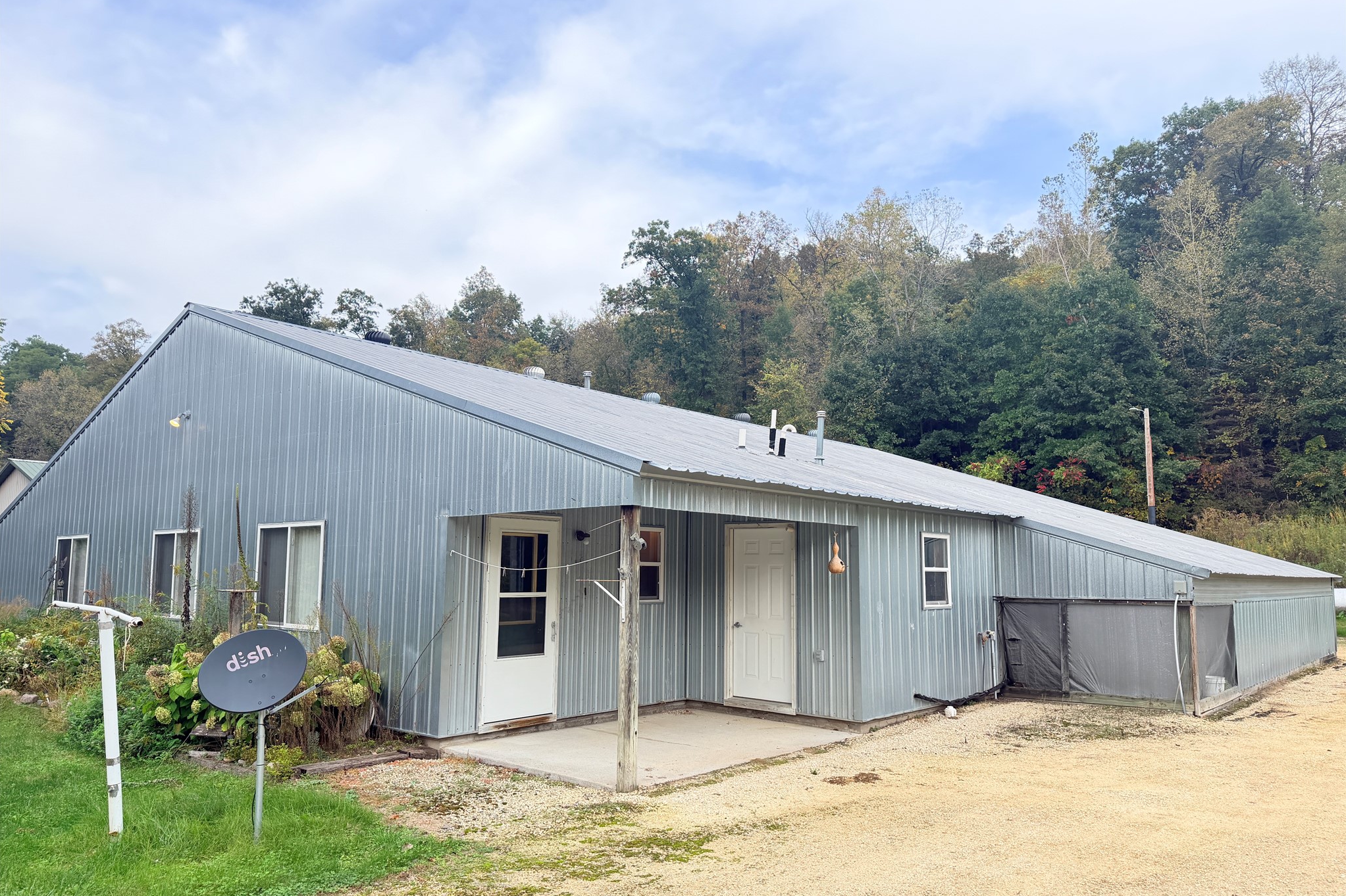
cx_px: 673
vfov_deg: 51.2
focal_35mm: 25
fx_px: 935
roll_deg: -0.8
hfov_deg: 71.5
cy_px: 477
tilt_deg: +6.7
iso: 100
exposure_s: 1/1410
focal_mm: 6.76
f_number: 1.78
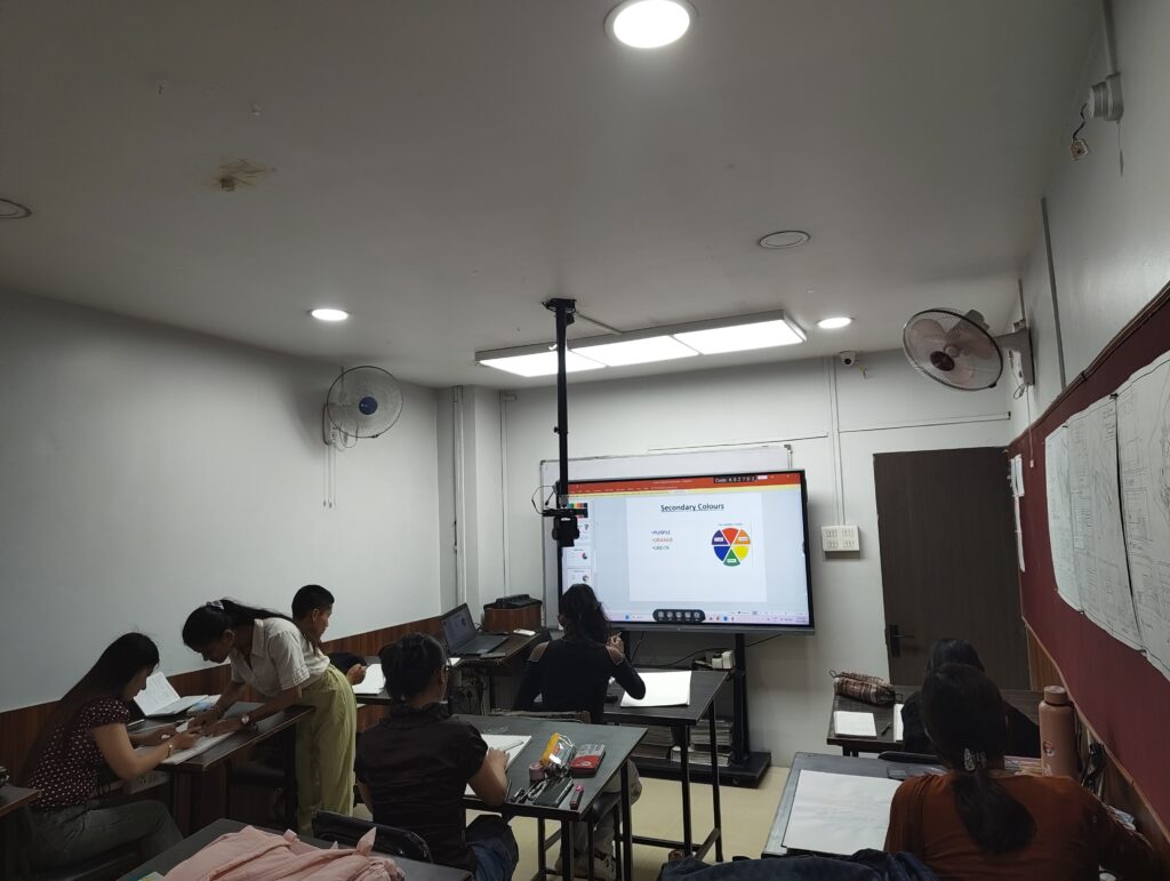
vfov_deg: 56.9
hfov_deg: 71.5
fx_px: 812
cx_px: 585
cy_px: 440
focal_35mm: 24
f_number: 1.88
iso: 211
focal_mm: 5.56
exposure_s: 1/100
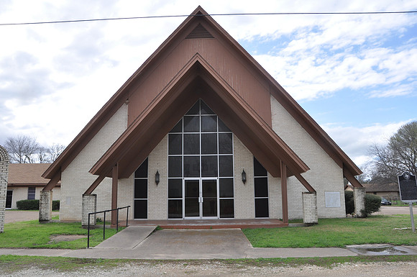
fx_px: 312
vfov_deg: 47.8
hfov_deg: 67.5
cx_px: 208
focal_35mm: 27
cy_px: 138
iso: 200
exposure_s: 1/100
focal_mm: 18
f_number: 10
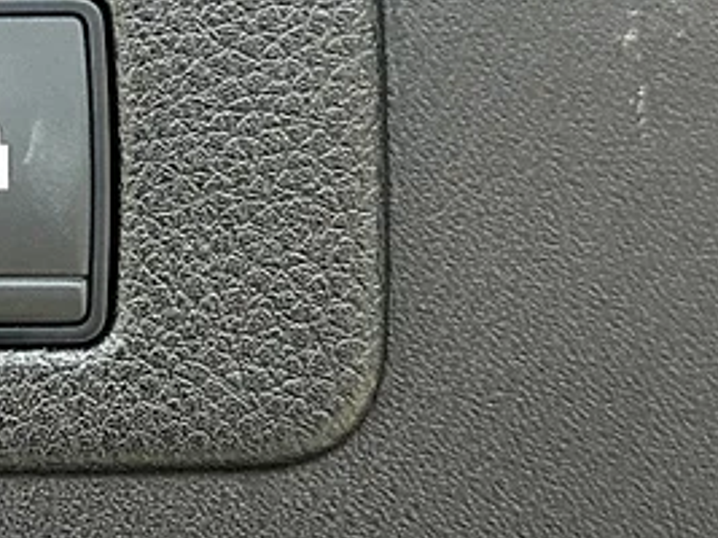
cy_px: 71
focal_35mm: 126
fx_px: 2612
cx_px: -102
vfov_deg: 11.7
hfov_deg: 15.2
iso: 64
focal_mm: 6.86
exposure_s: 1/202
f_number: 1.78
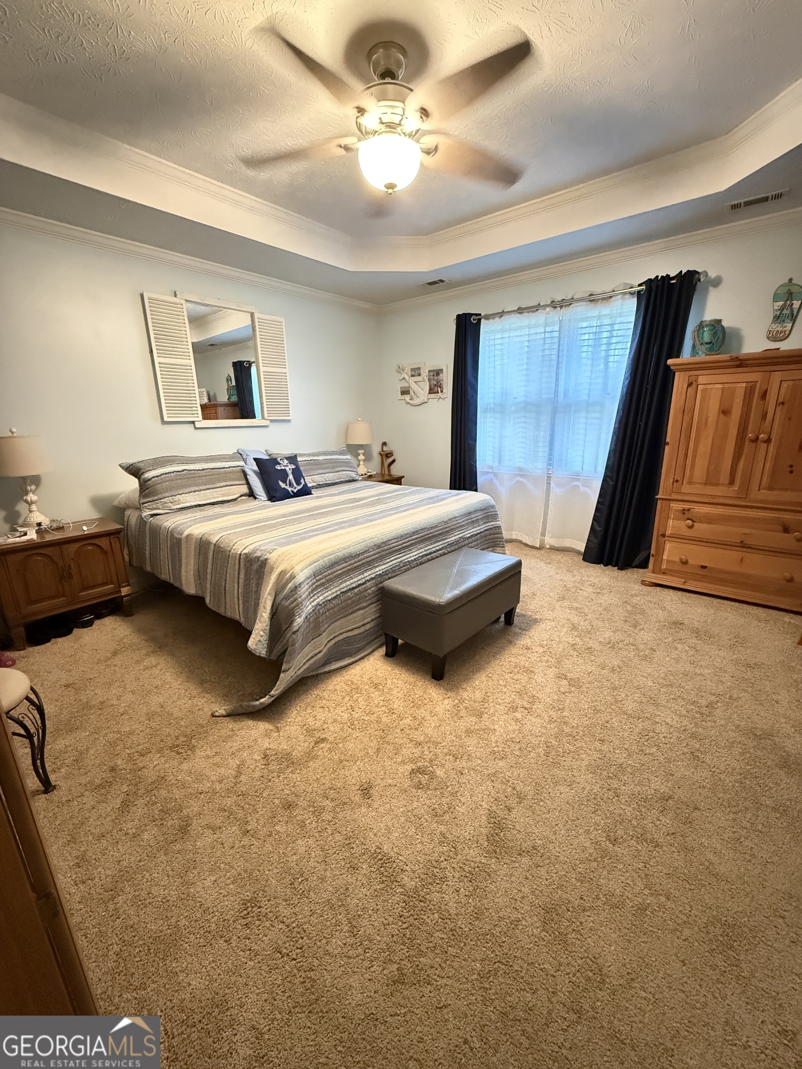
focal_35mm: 14
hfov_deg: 85.7
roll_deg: +0.5
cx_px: 401
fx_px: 432
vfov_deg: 102.1
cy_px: 534
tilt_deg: -15.3
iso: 1600
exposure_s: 1/30
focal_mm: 2.22
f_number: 2.2
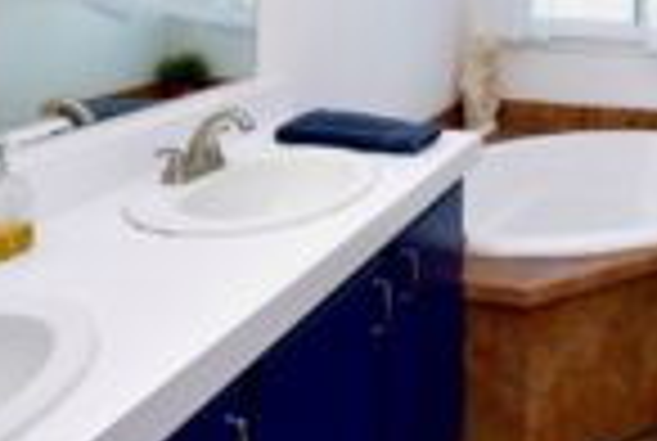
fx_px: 750
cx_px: 585
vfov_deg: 29.3
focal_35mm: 41
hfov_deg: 43.4
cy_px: -56
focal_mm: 10
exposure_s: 1/125
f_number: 5.6
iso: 400
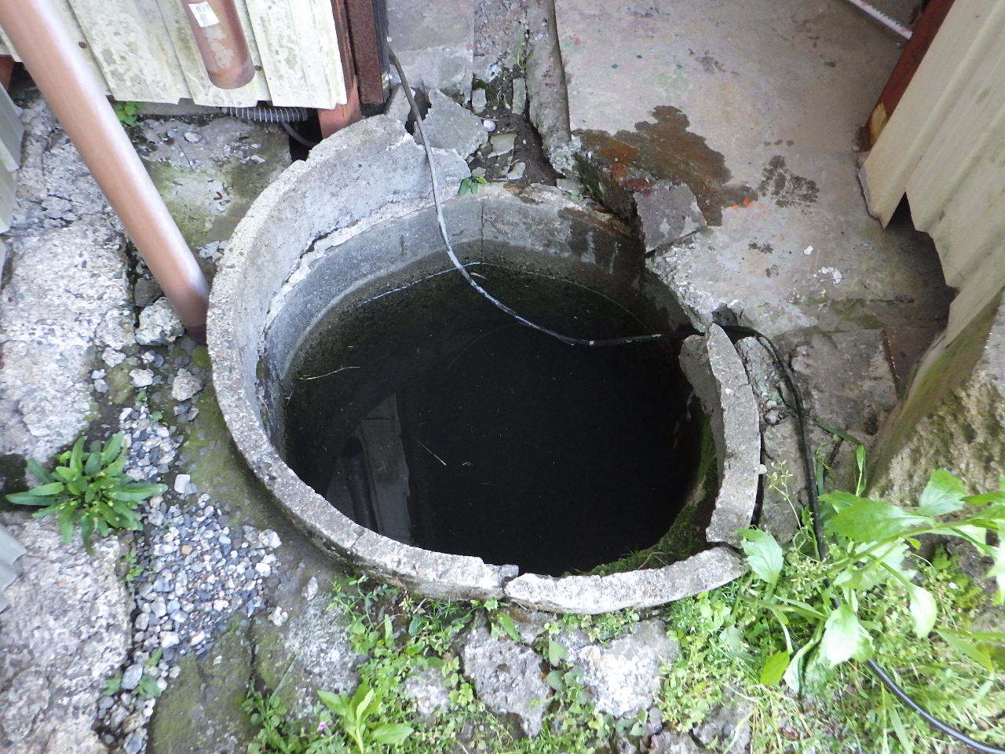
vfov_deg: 49.7
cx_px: 502
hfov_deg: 63.4
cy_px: 377
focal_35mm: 28
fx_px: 813
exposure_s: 1/60
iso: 640
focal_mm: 5
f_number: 3.5
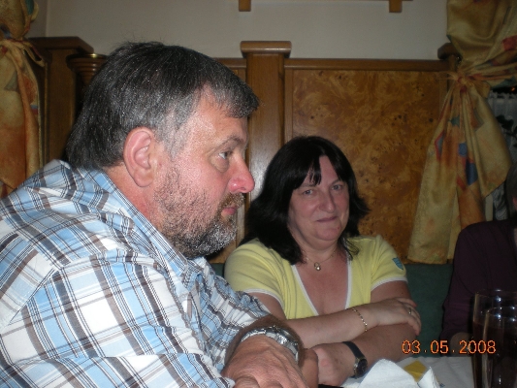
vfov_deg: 37.7
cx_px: 258
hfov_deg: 49.0
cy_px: 194
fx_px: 568
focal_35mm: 38
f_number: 3.1
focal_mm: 6.3
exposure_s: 1/60
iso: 64
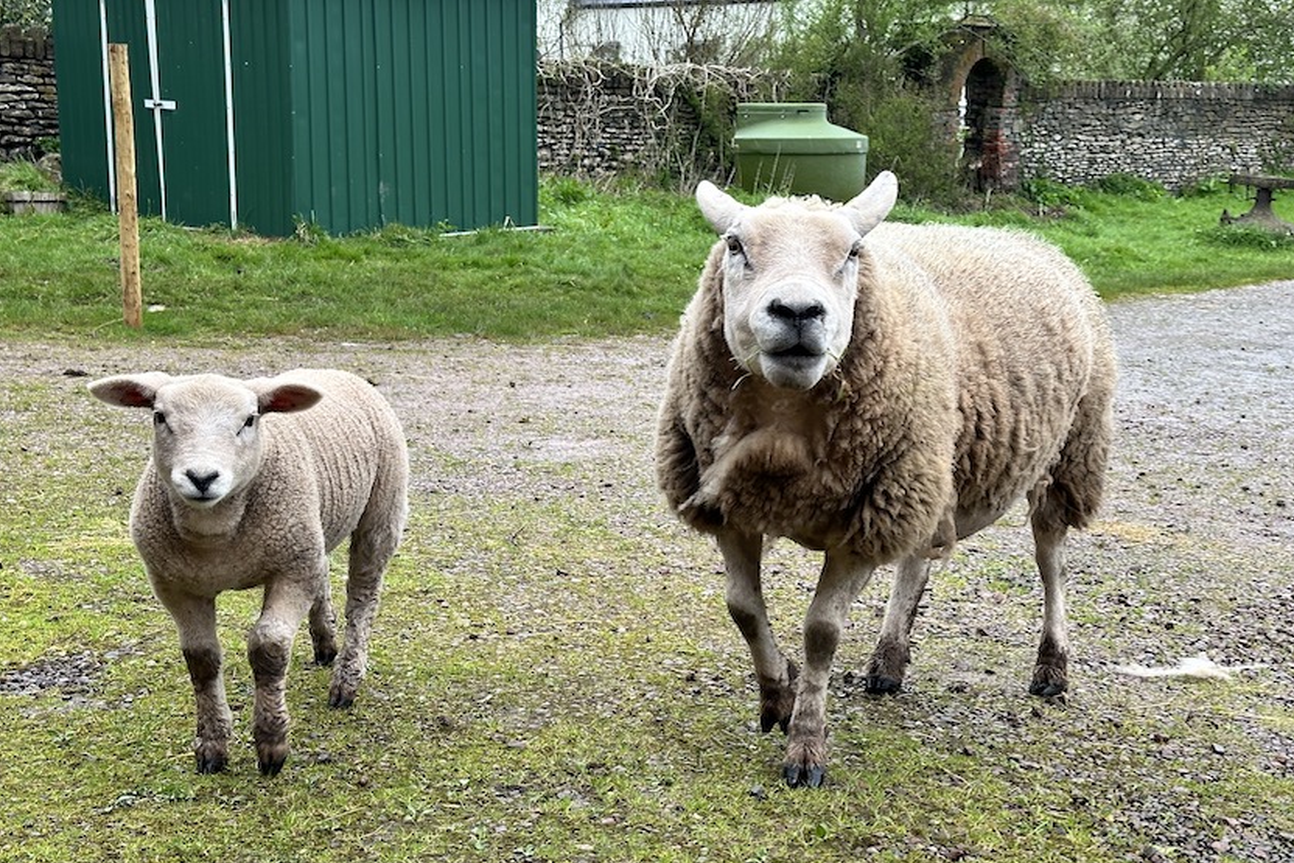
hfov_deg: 38.9
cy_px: 395
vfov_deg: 26.5
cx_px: 659
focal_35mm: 51
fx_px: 1833
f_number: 1.78
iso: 50
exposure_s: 1/121
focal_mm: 6.86
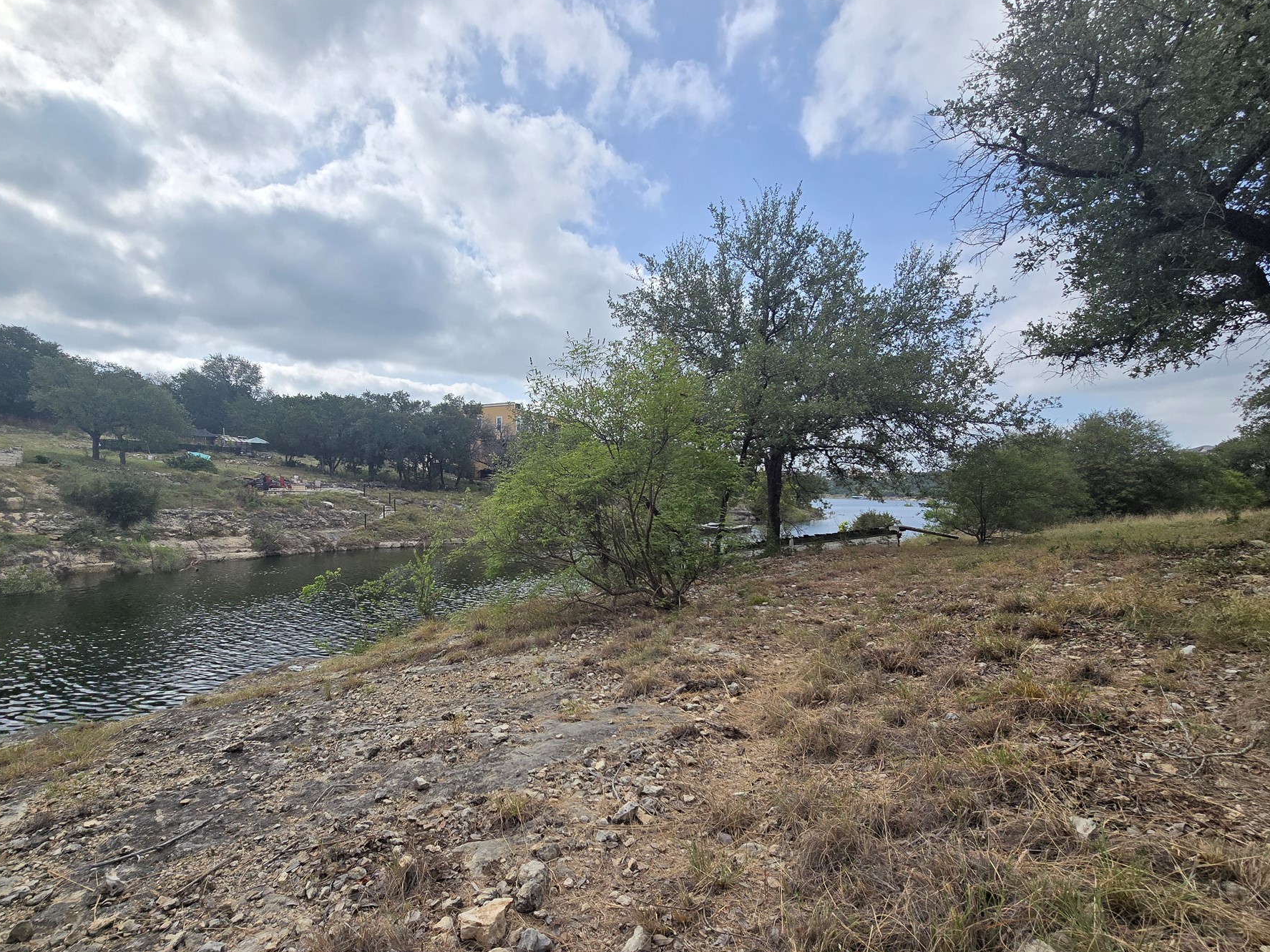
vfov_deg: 81.6
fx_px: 550
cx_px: 551
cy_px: 516
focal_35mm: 15
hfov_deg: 97.6
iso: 50
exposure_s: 1/2157
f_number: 2.2
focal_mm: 2.2
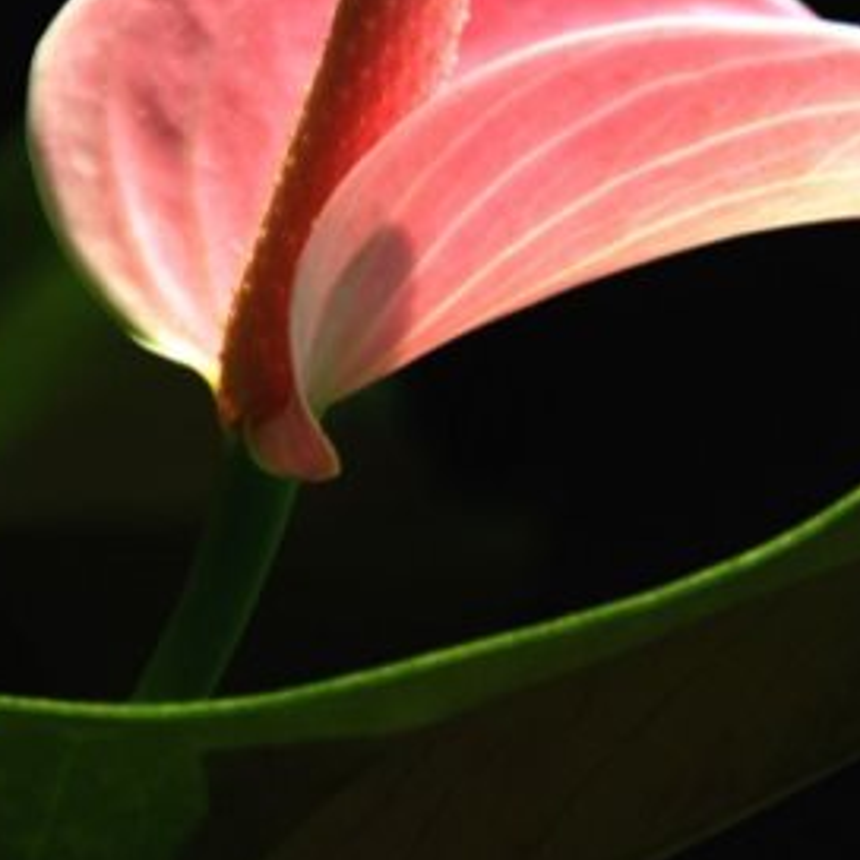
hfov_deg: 4.9
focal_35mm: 354
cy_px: 243
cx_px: 446
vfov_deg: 4.9
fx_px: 9950
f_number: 5.6
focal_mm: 120
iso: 100
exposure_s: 1/320
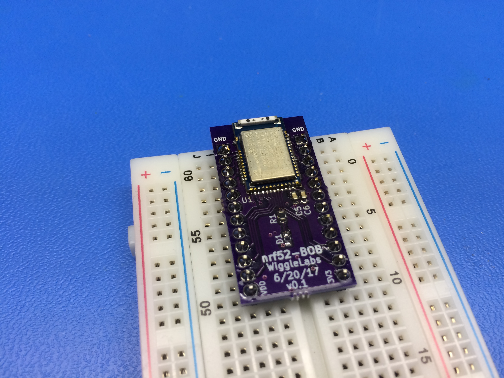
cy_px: 189
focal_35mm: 29
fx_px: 422
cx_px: 252
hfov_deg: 61.7
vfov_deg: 48.2
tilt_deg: -58.1
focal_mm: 4.15
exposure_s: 1/40
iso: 32
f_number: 2.2
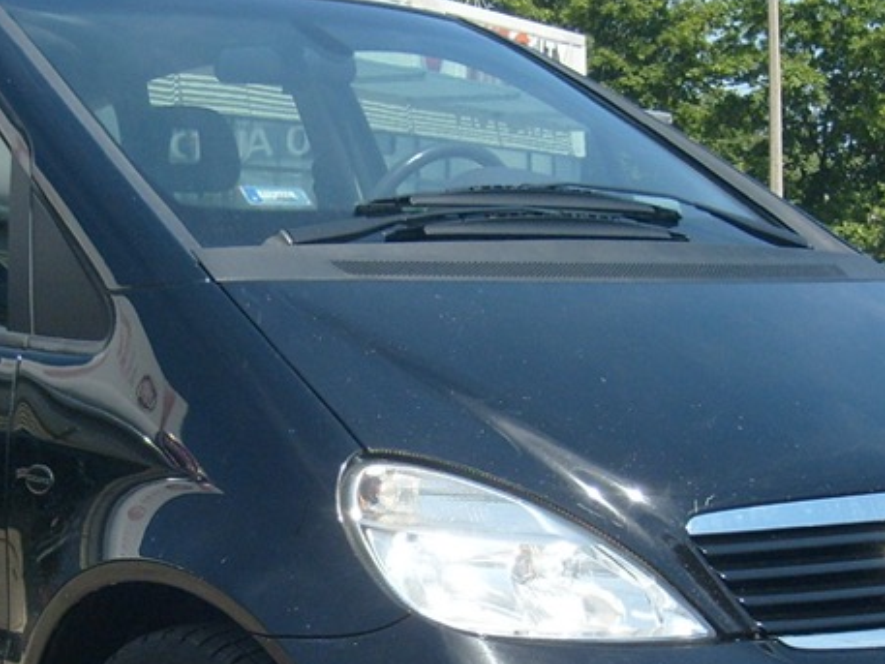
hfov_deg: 20.8
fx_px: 2404
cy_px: 567
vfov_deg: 15.6
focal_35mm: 94
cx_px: 306
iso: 80
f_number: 7.7
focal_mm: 7.2
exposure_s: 1/180
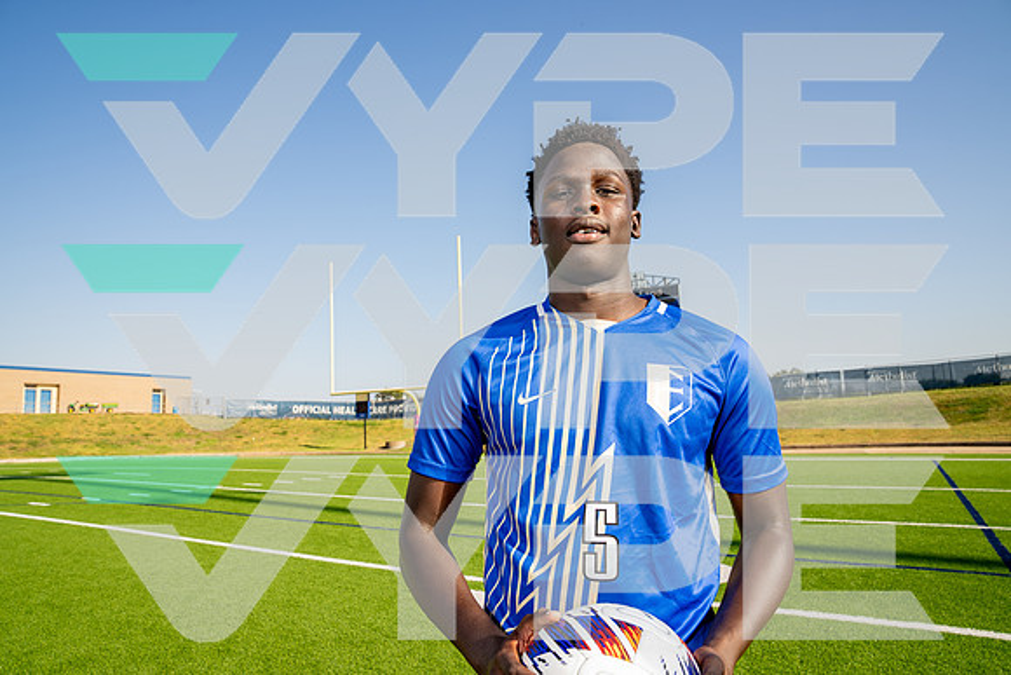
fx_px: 674
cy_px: 338
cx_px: 506
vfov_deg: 53.2
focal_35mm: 24
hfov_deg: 73.7
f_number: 7.1
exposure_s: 1/125
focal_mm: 24
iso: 50
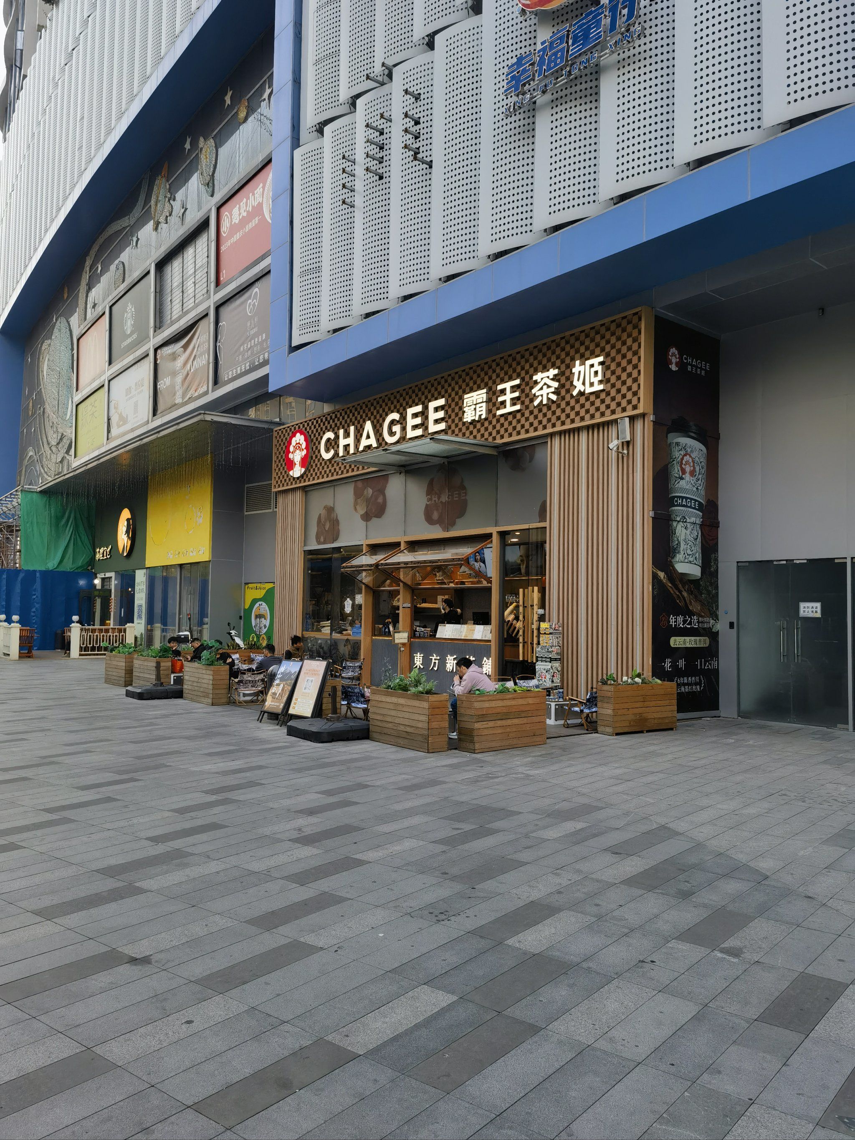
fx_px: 889
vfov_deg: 65.3
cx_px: 428
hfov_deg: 51.4
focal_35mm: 27
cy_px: 570
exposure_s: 1/909
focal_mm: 6.67
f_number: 1.9
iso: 160
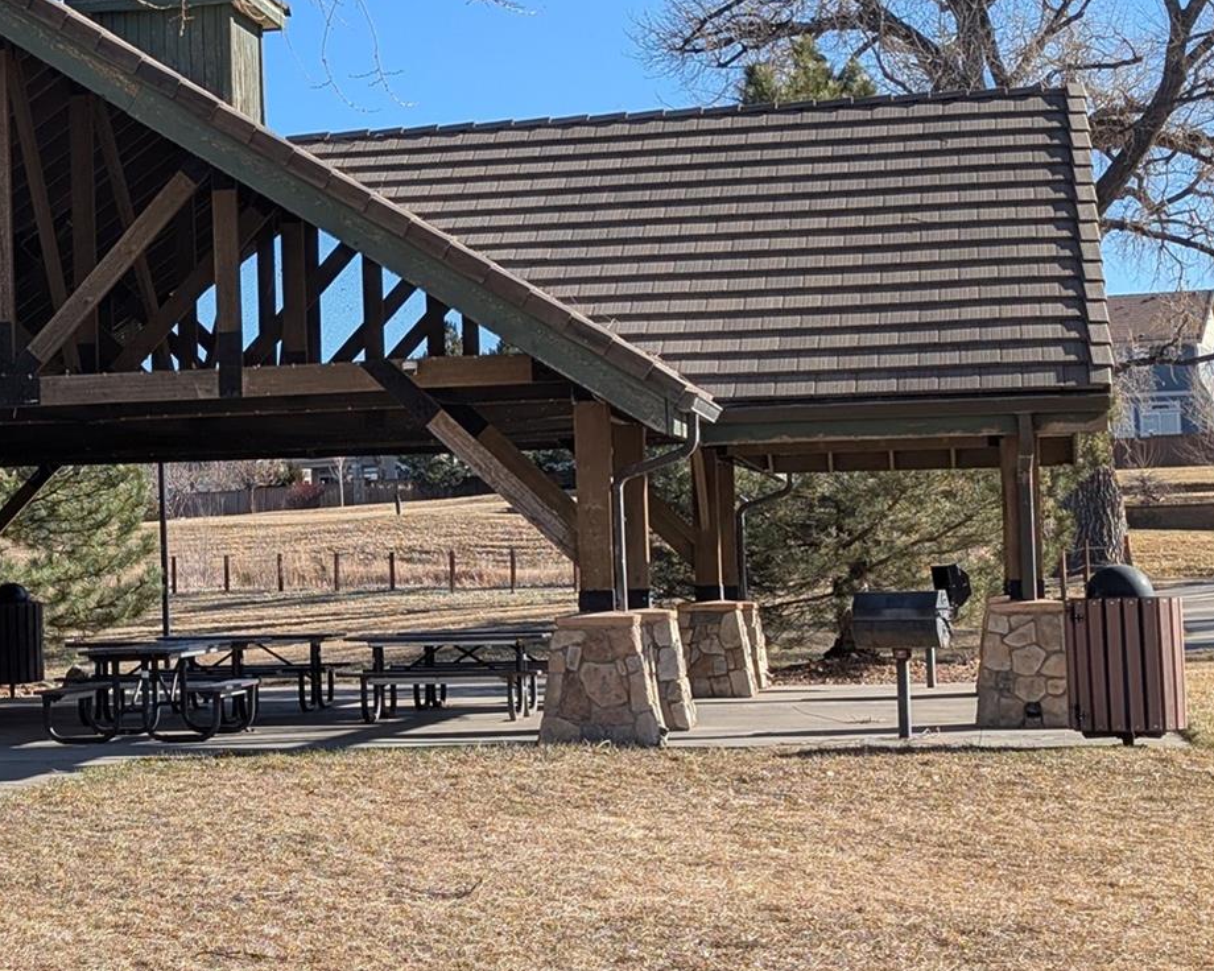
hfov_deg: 22.6
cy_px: 387
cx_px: 174
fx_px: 2982
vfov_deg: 18.5
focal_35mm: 83
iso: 22
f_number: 1.68
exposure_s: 1/706
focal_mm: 6.9
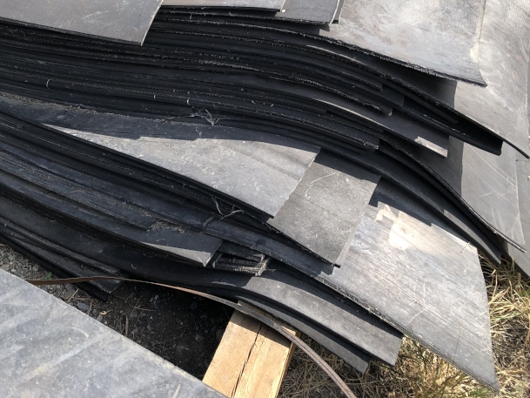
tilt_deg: -43.3
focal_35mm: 46
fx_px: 704
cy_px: 84
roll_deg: +3.3
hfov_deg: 39.8
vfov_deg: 30.8
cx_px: 114
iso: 20
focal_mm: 3.99
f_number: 1.8
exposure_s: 1/585
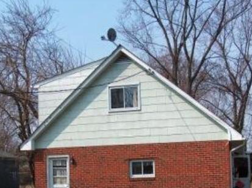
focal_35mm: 60
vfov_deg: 24.1
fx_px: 436
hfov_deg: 32.1
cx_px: 97
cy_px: 142
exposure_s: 1/800
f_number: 4.8
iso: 100
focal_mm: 7.6
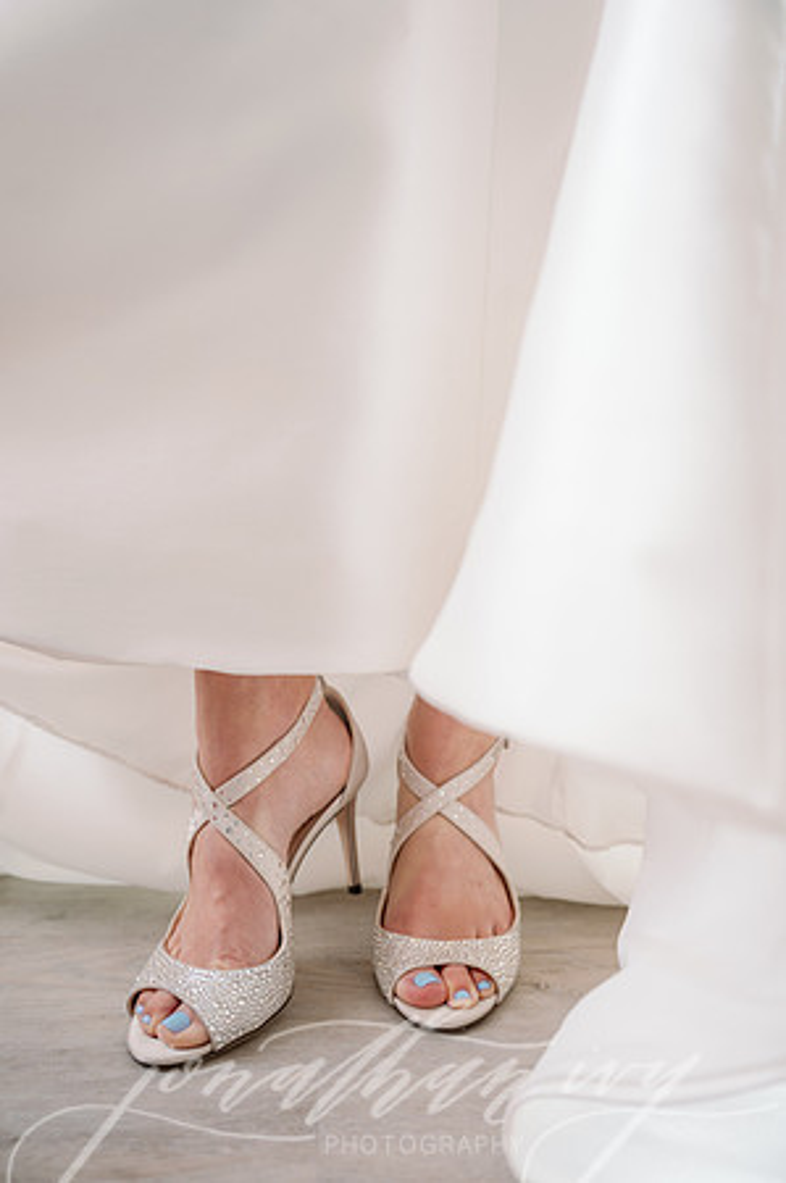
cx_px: 393
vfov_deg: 55.8
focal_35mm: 34
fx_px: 1116
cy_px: 592
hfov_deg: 38.8
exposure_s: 1/200
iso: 200
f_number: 3.2
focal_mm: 34
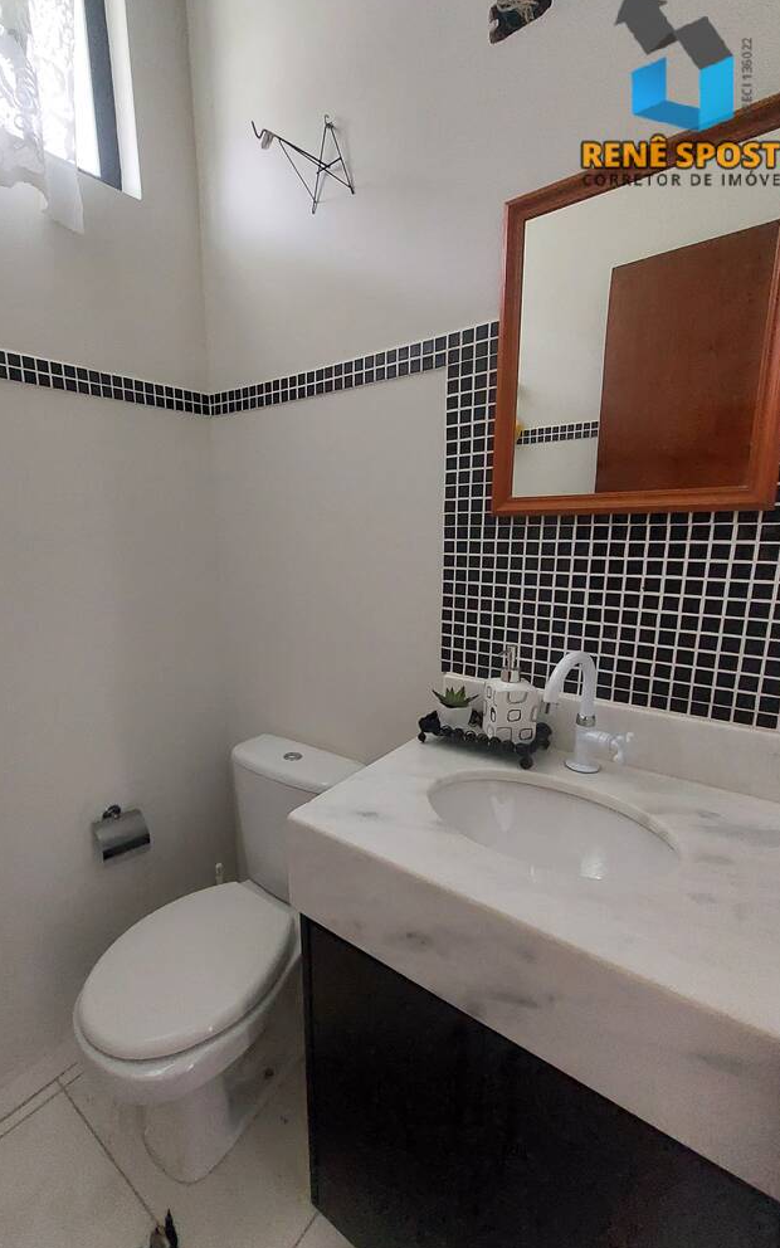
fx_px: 510
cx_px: 322
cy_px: 647
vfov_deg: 101.4
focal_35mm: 15
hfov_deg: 74.2
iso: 800
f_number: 2.2
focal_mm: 1.74
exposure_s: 1/24
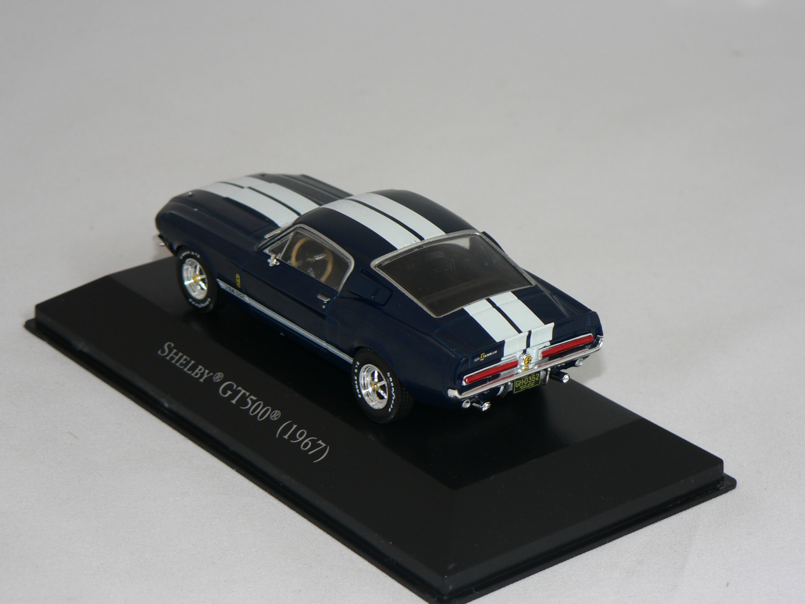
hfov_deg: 18.9
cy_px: 302
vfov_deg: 14.2
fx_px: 2419
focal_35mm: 104
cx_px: 402
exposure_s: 1/60
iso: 80
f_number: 3.2
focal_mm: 17.3
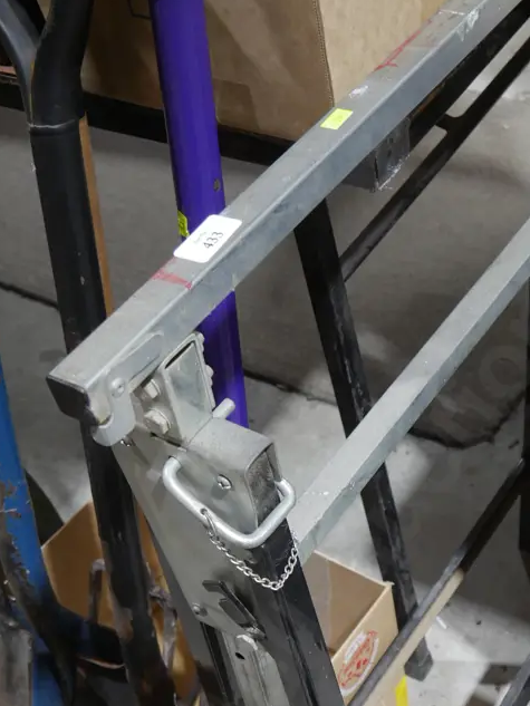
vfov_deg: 34.4
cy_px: 504
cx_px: 405
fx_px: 1122
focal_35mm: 55
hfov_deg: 26.2
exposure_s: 1/60
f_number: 4
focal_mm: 17
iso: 800
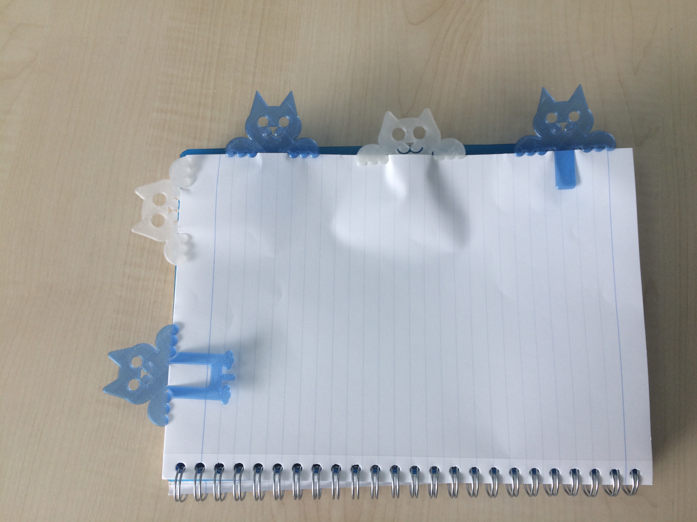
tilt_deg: -79.4
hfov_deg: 61.7
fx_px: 584
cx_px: 348
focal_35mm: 29
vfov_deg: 48.2
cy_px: 261
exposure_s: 1/113
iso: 32
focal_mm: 4.15
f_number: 2.2
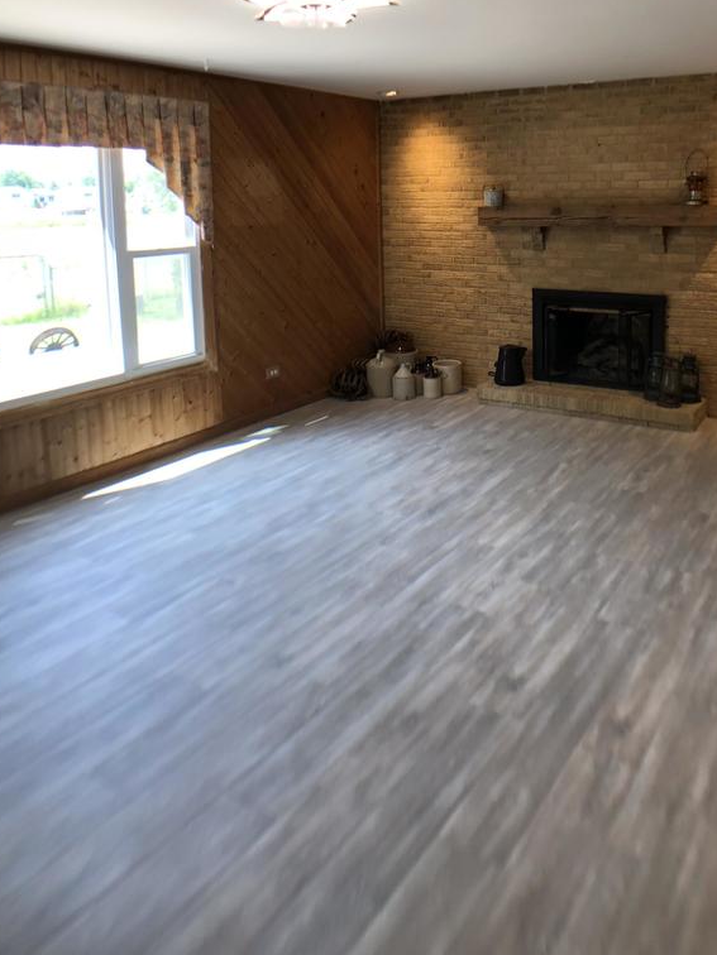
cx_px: 432
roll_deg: -0.7
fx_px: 1105
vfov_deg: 45.7
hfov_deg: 35.8
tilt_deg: -5.1
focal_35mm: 40
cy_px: 283
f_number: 1.8
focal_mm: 3.99
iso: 125
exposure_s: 1/120
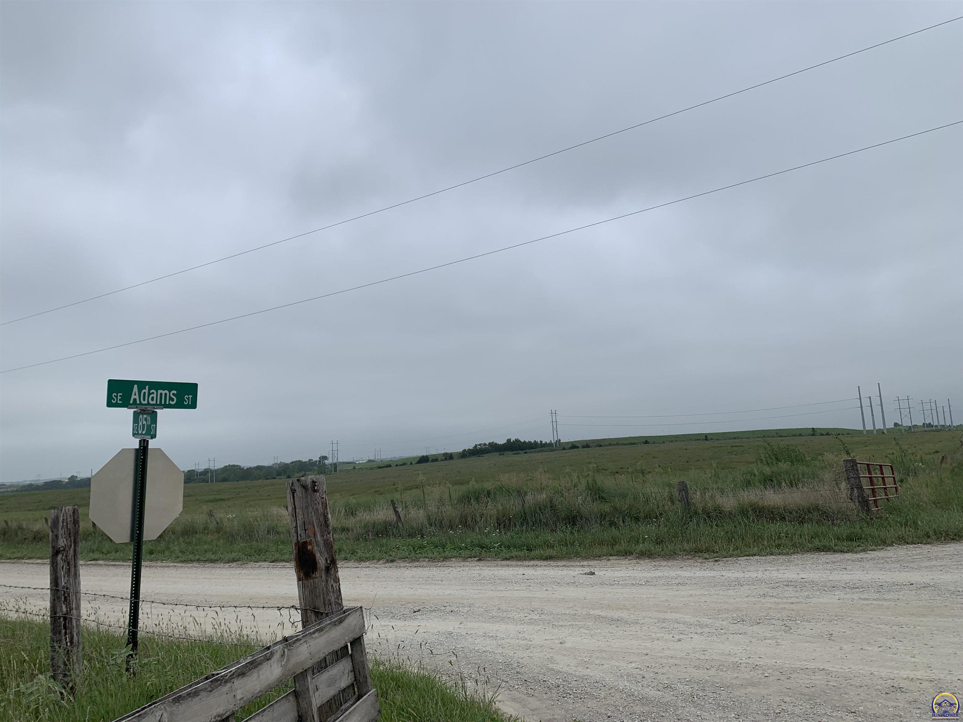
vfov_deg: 53.1
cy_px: 361
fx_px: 723
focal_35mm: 26
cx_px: 482
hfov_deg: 67.3
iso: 25
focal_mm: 4.25
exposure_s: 1/2755
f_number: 1.8
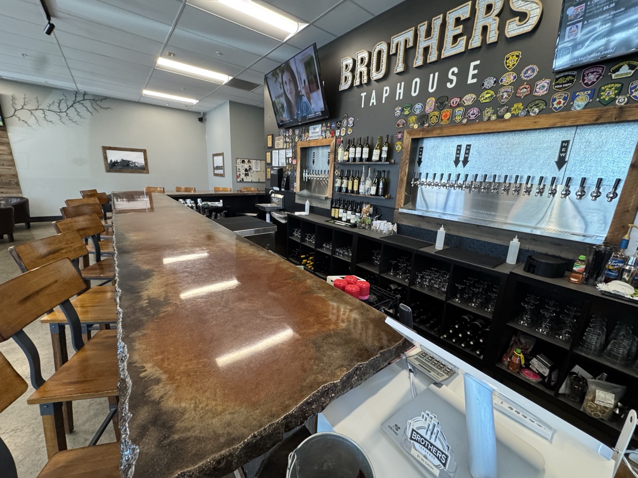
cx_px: 319
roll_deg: -3.0
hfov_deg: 102.1
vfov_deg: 85.7
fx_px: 258
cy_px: 239
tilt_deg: -14.9
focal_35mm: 14
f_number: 2.2
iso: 400
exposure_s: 1/60
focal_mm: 2.22
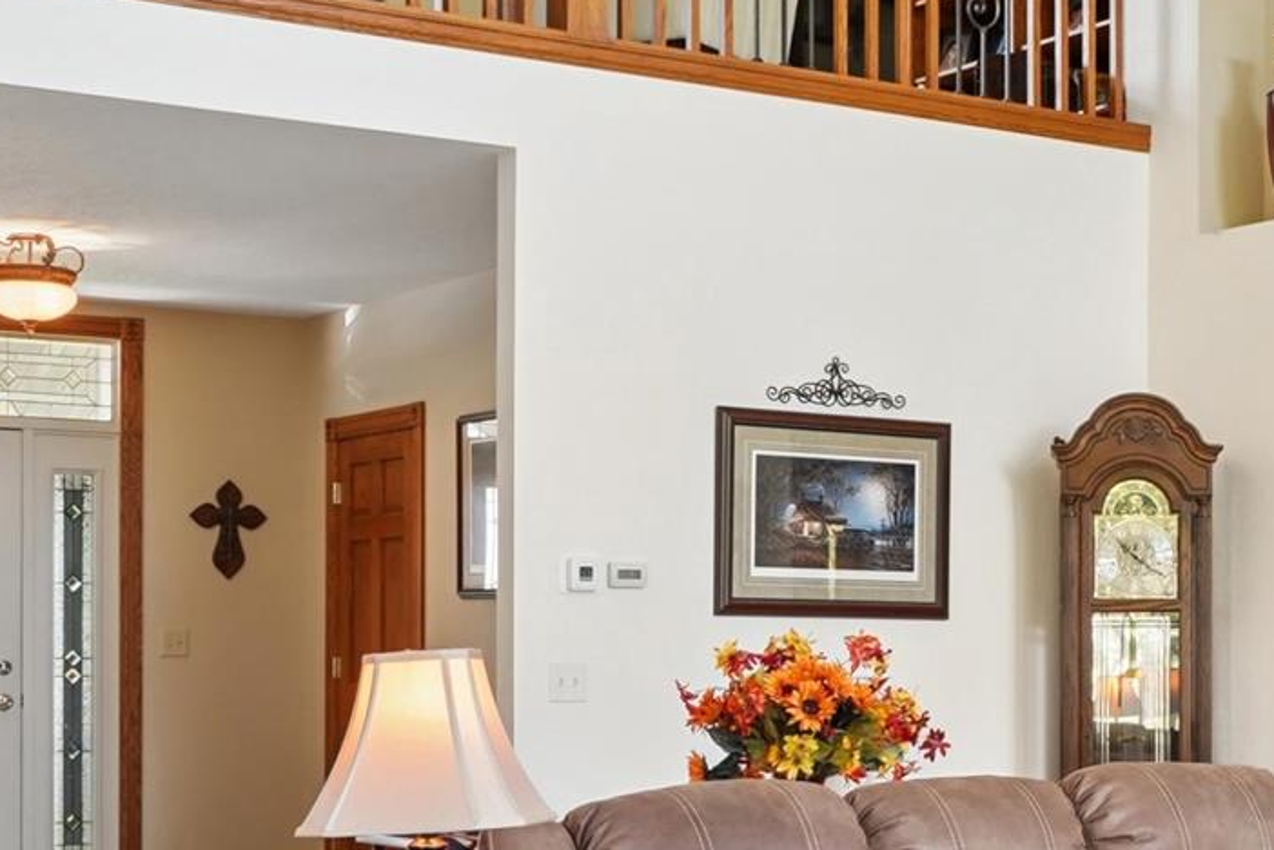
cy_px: 590
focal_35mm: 70
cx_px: 1025
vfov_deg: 19.4
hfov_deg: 28.2
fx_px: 2477
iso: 400
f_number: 9
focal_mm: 16
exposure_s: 1/13
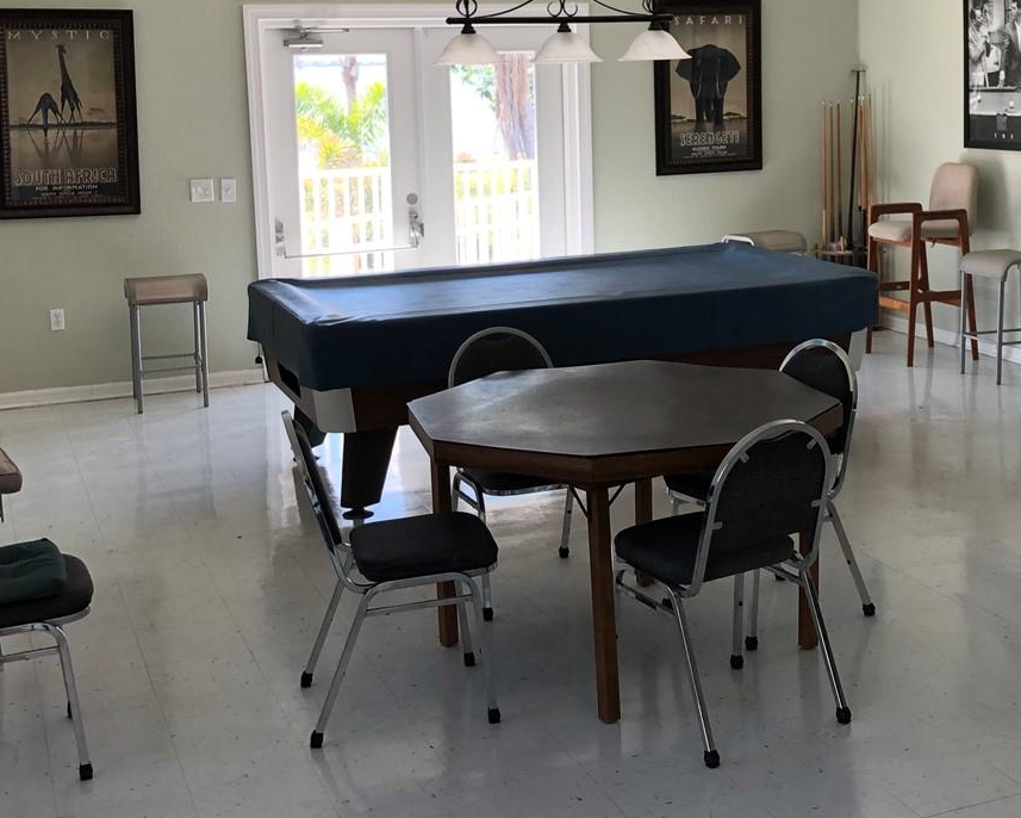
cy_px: 234
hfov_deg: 36.5
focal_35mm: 51
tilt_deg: -5.3
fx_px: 1541
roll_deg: +1.1
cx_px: 624
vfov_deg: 29.4
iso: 40
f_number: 1.8
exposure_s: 1/120
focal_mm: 4
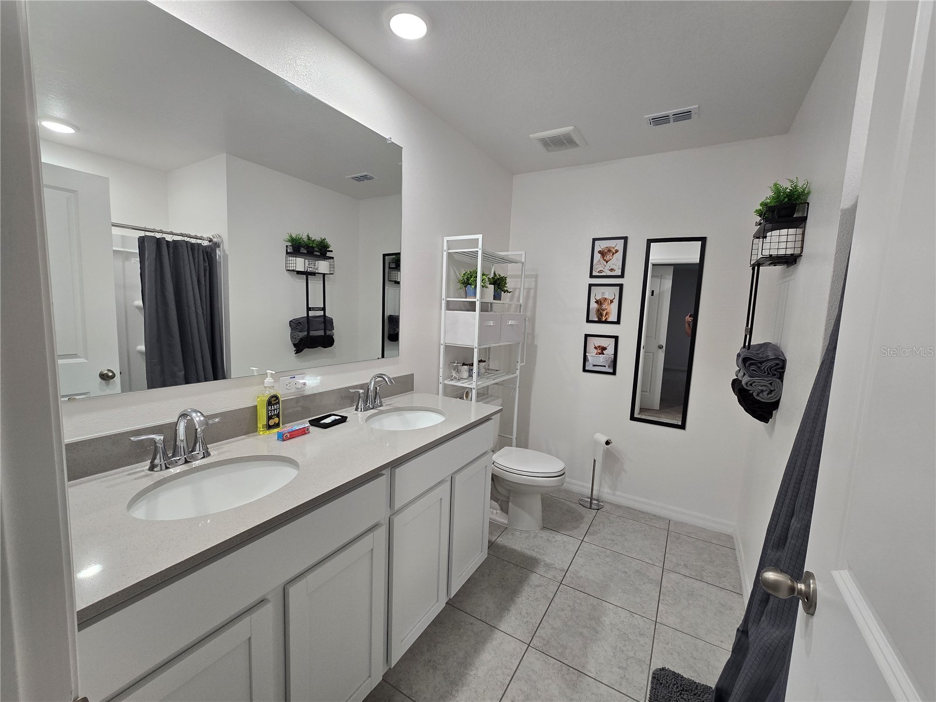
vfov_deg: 89.9
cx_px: 468
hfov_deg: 106.2
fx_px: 352
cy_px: 351
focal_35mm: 13
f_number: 2.2
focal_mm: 2.2
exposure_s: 1/60
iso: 100
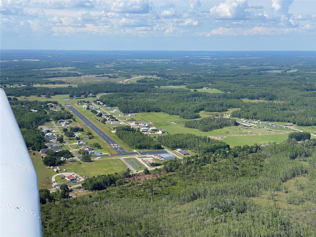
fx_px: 475
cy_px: 118
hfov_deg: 36.8
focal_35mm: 52
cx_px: 158
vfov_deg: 28.0
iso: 20
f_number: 2
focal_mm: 6
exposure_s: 1/2519
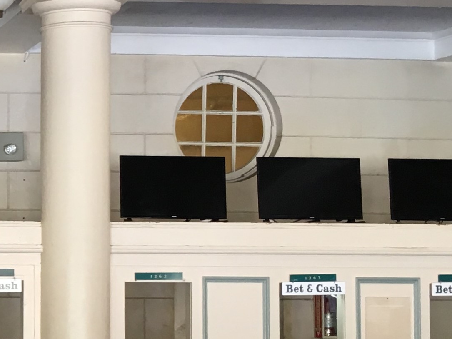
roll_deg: -1.5
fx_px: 1384
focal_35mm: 106
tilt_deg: +1.2
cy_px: 269
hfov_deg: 16.6
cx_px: -257
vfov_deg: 13.9
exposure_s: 1/30
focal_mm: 4.15
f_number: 2.2
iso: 50
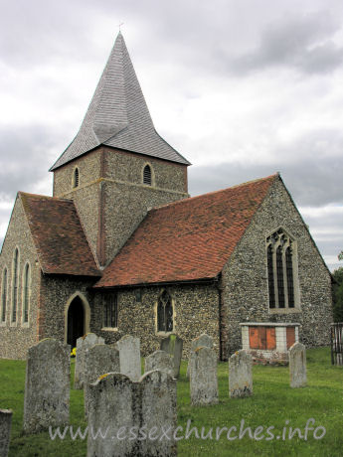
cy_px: 228
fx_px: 462
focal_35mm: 35
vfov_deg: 52.6
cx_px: 172
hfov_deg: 40.7
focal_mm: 8.9
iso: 50
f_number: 6.3
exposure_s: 1/168
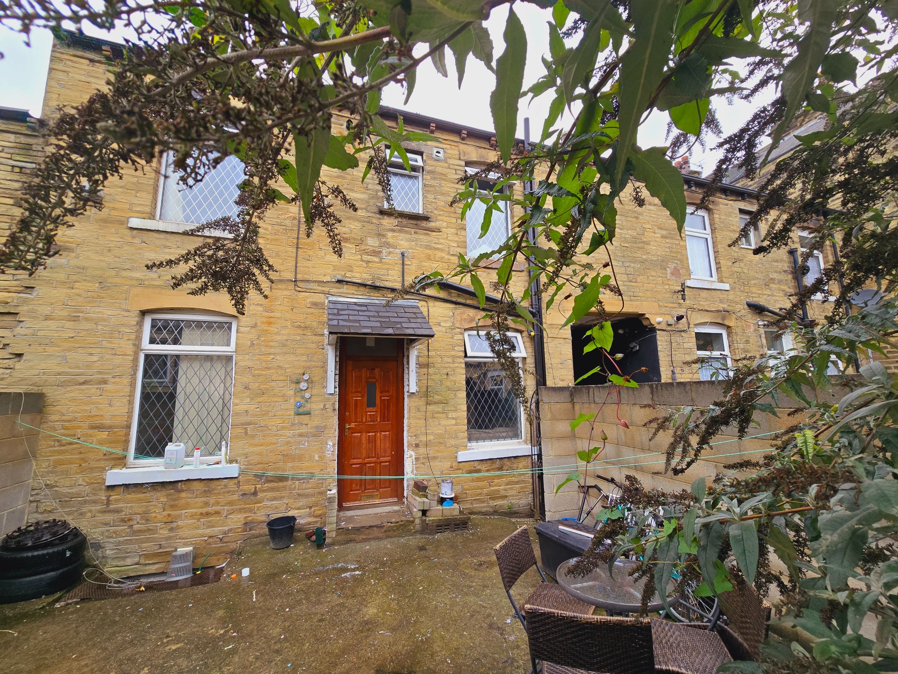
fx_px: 337
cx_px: 449
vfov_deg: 89.9
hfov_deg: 106.2
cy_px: 337
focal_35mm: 13
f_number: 2.2
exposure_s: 1/203
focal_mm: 2.2
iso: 50
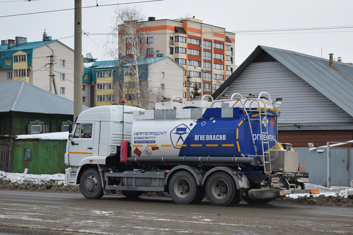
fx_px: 618
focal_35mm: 63
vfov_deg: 21.6
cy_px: 118
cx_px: 176
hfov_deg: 31.9
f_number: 5.6
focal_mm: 42
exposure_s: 1/800
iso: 200
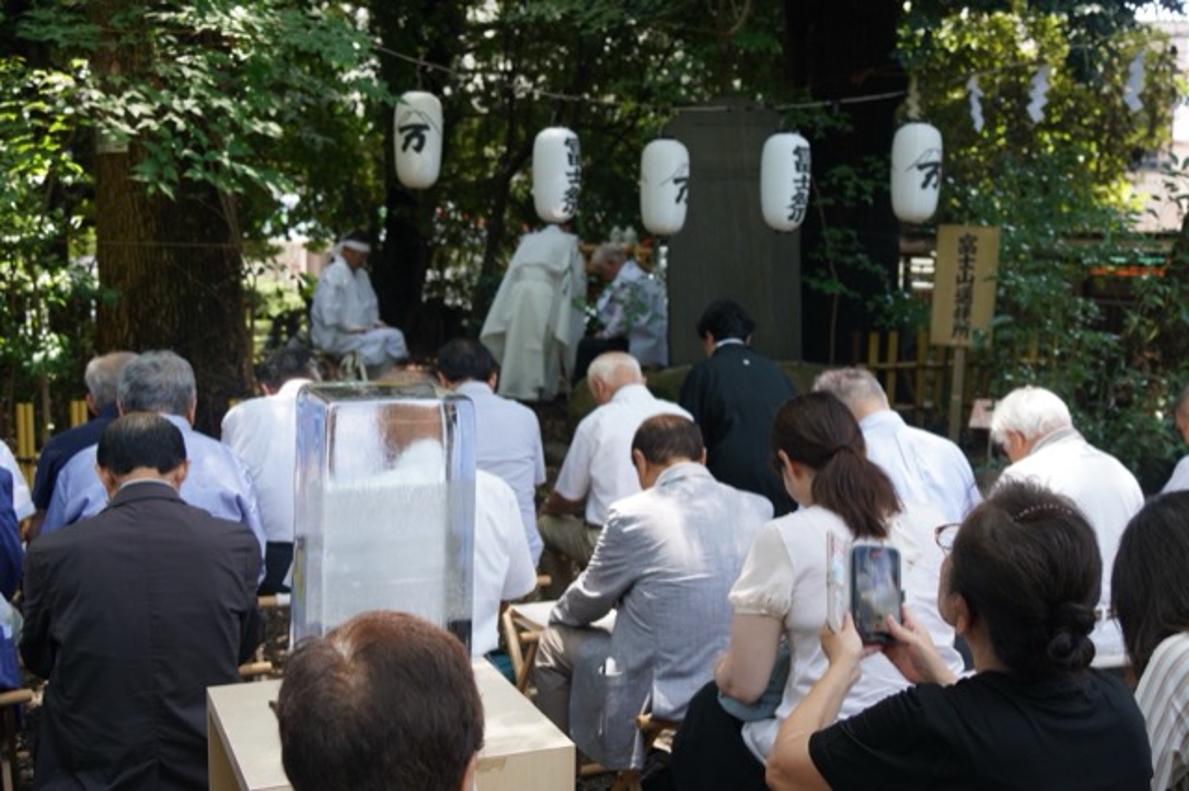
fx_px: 1386
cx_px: 594
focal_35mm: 42
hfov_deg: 46.4
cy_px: 396
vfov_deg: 31.9
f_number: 4
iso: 320
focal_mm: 28
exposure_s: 1/160
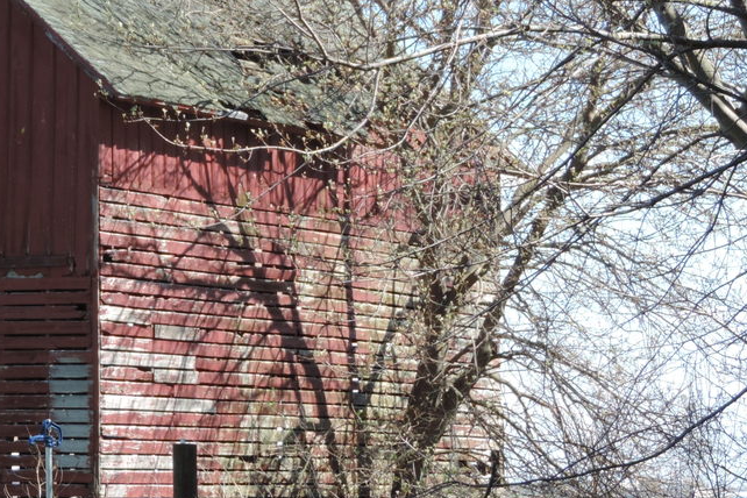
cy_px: 162
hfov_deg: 11.7
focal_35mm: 175
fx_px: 3631
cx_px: 62
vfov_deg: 7.8
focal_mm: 13.3
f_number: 3.9
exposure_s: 1/200
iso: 80
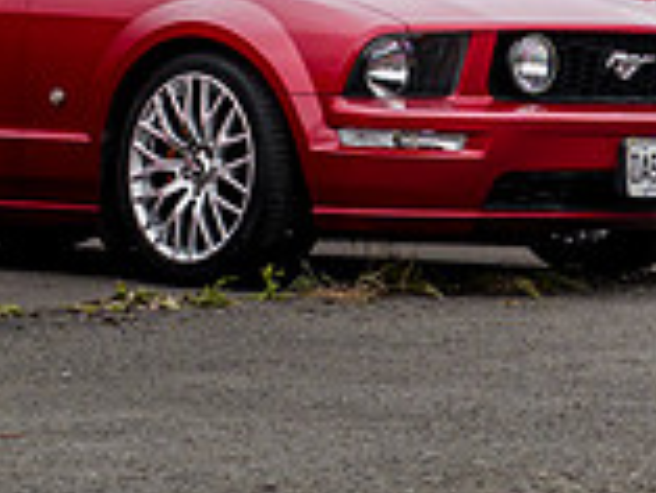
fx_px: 3736
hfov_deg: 9.9
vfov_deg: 7.5
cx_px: 727
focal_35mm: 197
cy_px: -104
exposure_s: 1/320
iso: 200
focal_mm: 22
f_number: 4
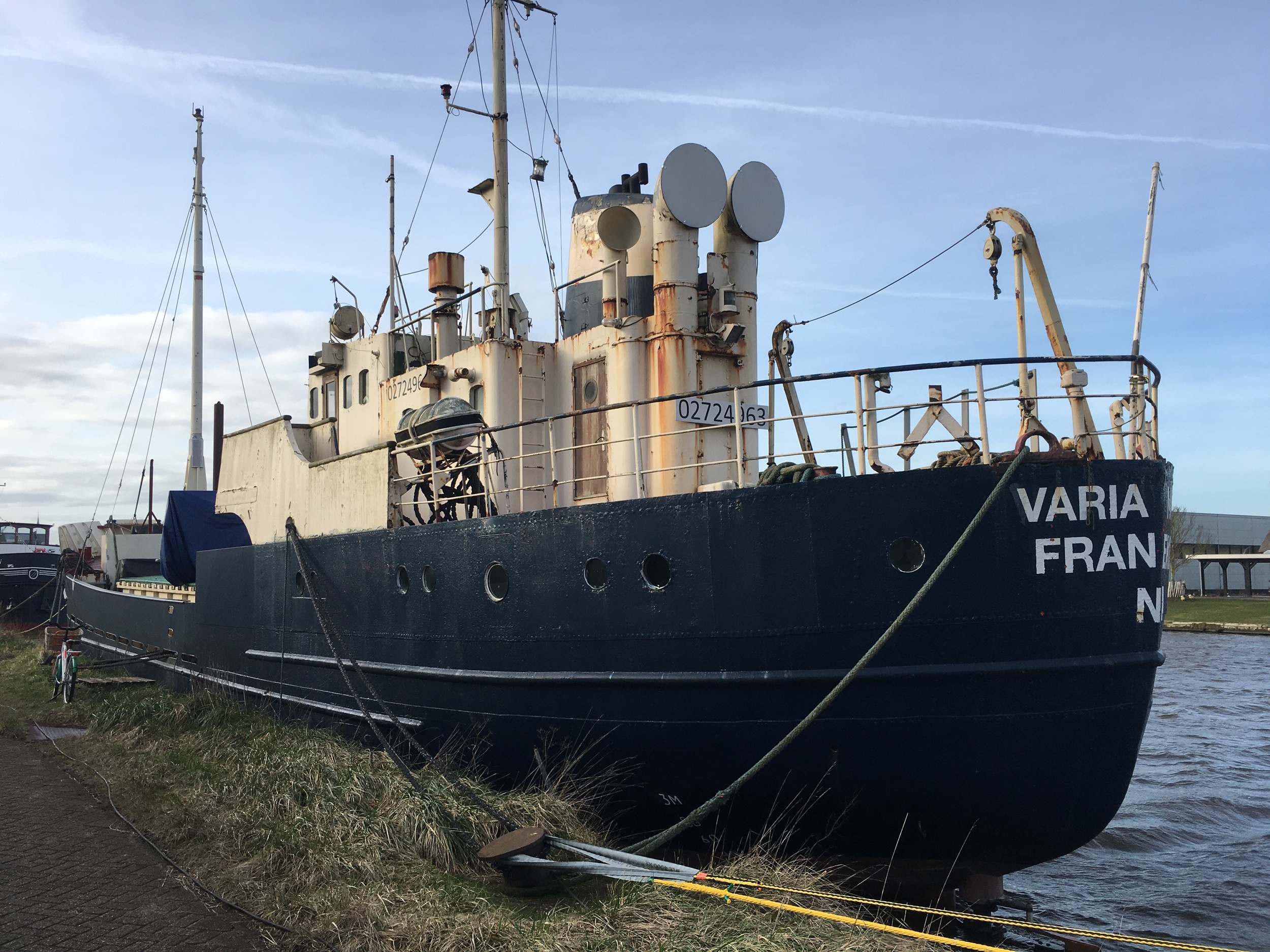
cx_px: 635
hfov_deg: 61.7
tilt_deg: +7.1
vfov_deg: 48.2
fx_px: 1064
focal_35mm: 29
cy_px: 476
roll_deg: -1.2
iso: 25
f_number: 2.2
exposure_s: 1/754
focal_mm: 4.15
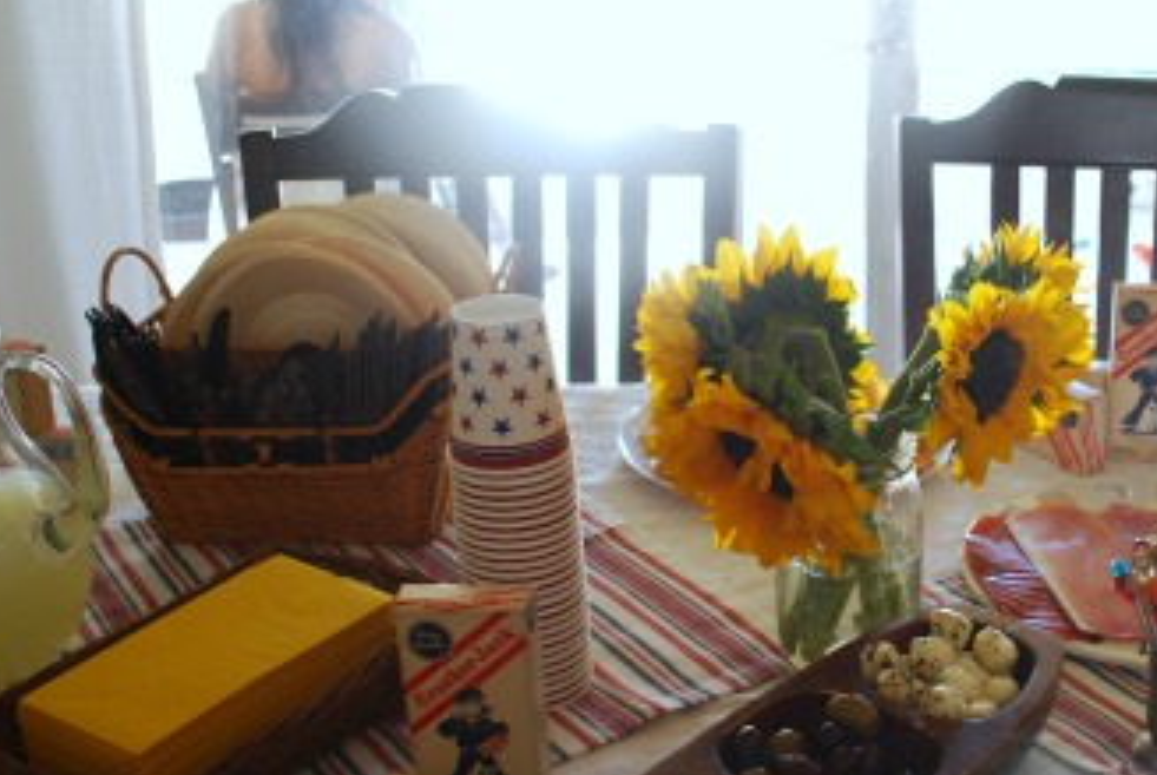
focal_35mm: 47
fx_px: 1513
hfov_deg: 40.9
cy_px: 403
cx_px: 839
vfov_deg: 28.7
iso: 280
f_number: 3.5
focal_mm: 18
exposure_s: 1/30
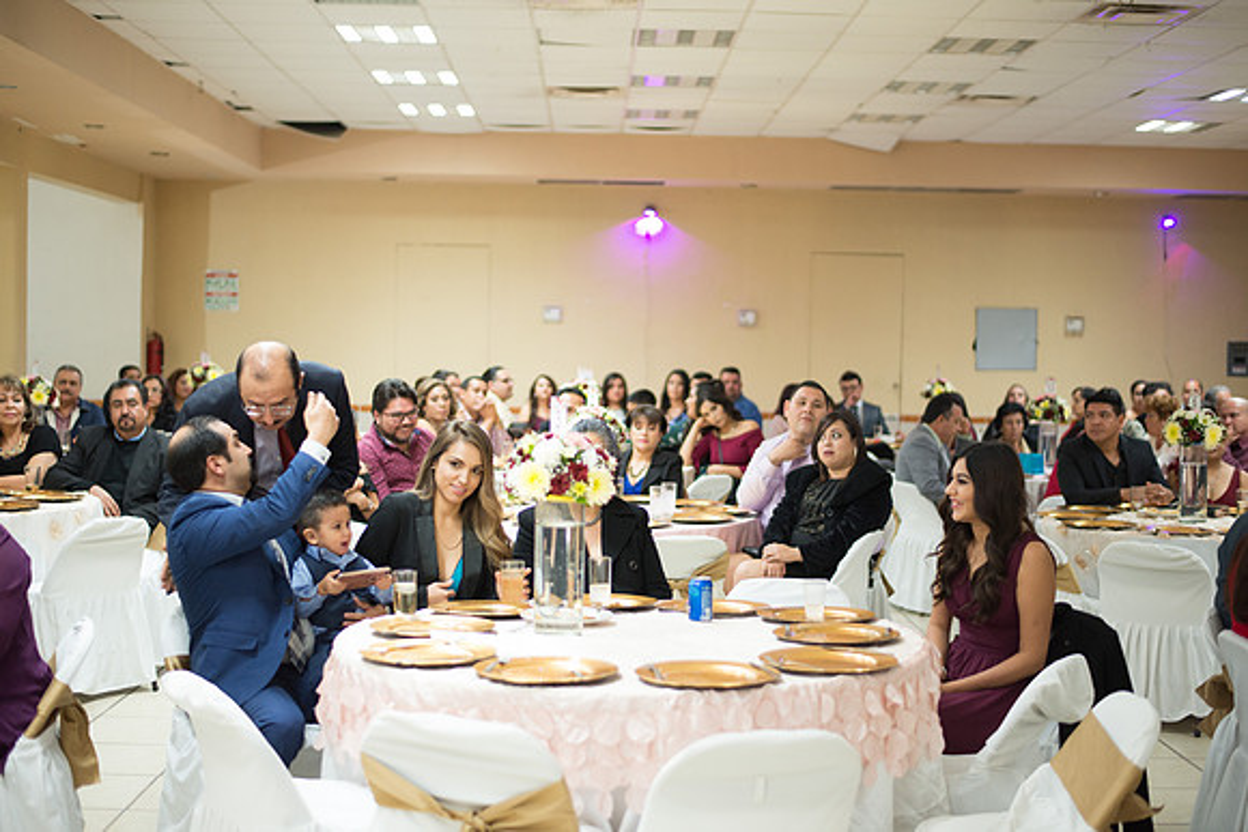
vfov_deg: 27.0
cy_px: 416
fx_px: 1734
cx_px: 624
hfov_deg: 39.6
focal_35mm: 50
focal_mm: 50
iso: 1600
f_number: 1.8
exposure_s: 1/100
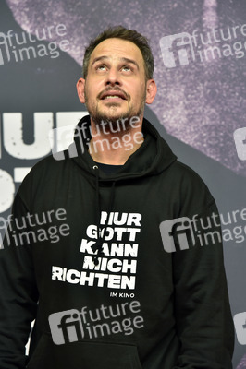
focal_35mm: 120
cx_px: 123
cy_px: 184
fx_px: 1232
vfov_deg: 17.1
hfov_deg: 11.4
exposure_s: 1/160
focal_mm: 120
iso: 1600
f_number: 5.6
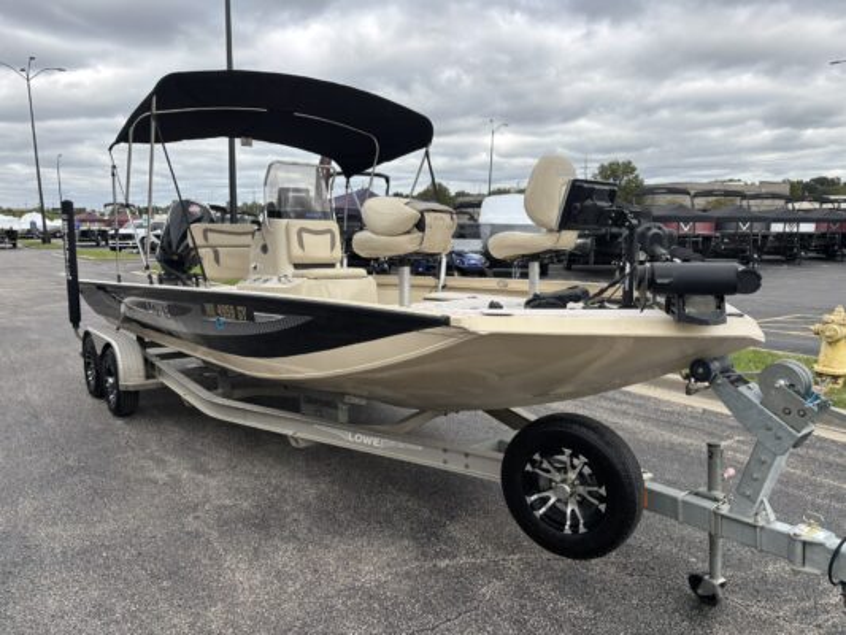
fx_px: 636
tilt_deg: -8.3
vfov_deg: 53.1
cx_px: 423
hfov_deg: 67.3
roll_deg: +1.1
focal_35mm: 26
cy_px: 318
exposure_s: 1/858
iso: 50
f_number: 1.6
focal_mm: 5.96
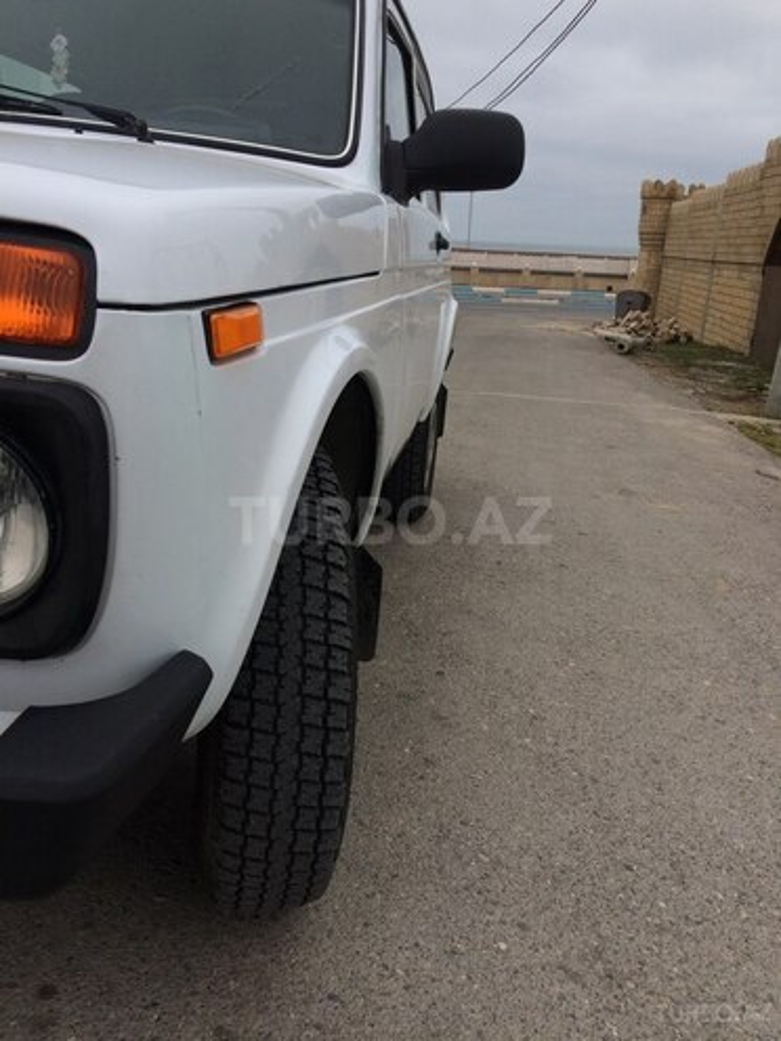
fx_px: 872
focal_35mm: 29
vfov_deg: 61.7
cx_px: 390
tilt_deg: -19.0
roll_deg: -2.2
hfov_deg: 48.2
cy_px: 520
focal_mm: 4.15
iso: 32
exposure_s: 1/855
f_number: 2.2
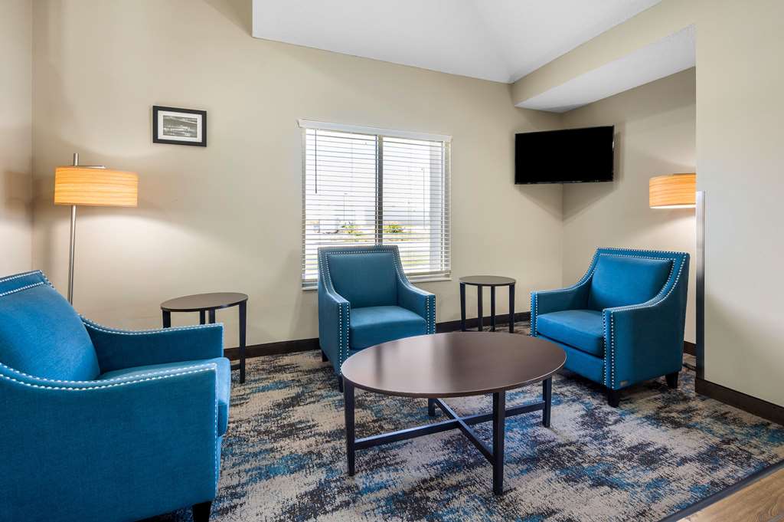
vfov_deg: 81.1
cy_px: 261
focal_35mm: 14
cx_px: 392
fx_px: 305
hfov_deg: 104.3
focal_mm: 14
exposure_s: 1/2
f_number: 8
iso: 400
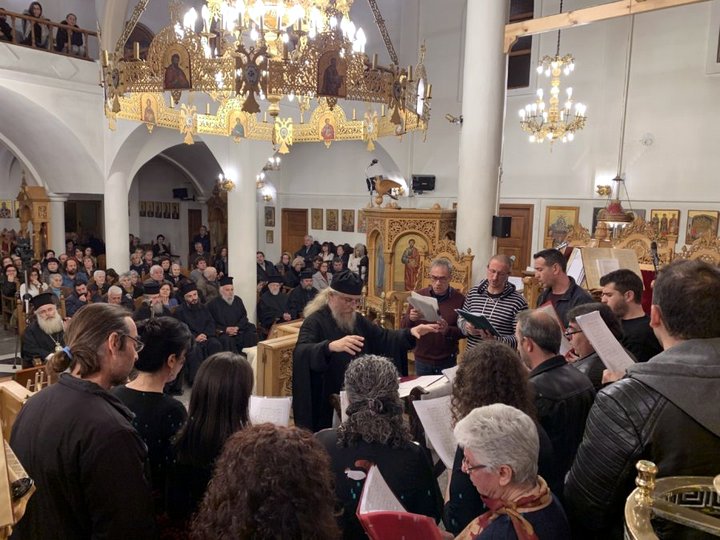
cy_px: 270
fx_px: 541
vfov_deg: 53.1
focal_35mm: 26
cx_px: 360
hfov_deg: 67.3
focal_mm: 4.25
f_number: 1.8
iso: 125
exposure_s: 1/50
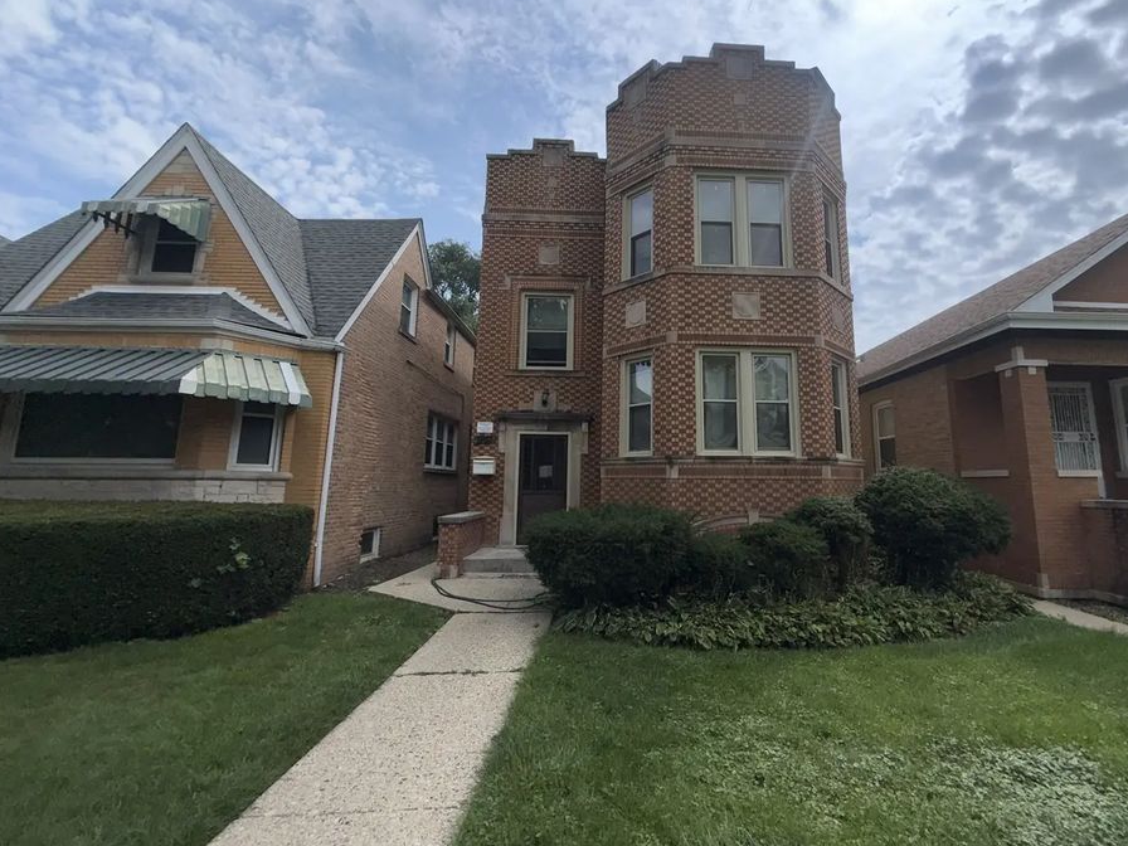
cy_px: 403
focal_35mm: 16
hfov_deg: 94.0
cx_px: 634
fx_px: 521
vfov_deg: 78.1
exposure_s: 1/2024
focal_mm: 2.22
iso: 16
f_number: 2.2
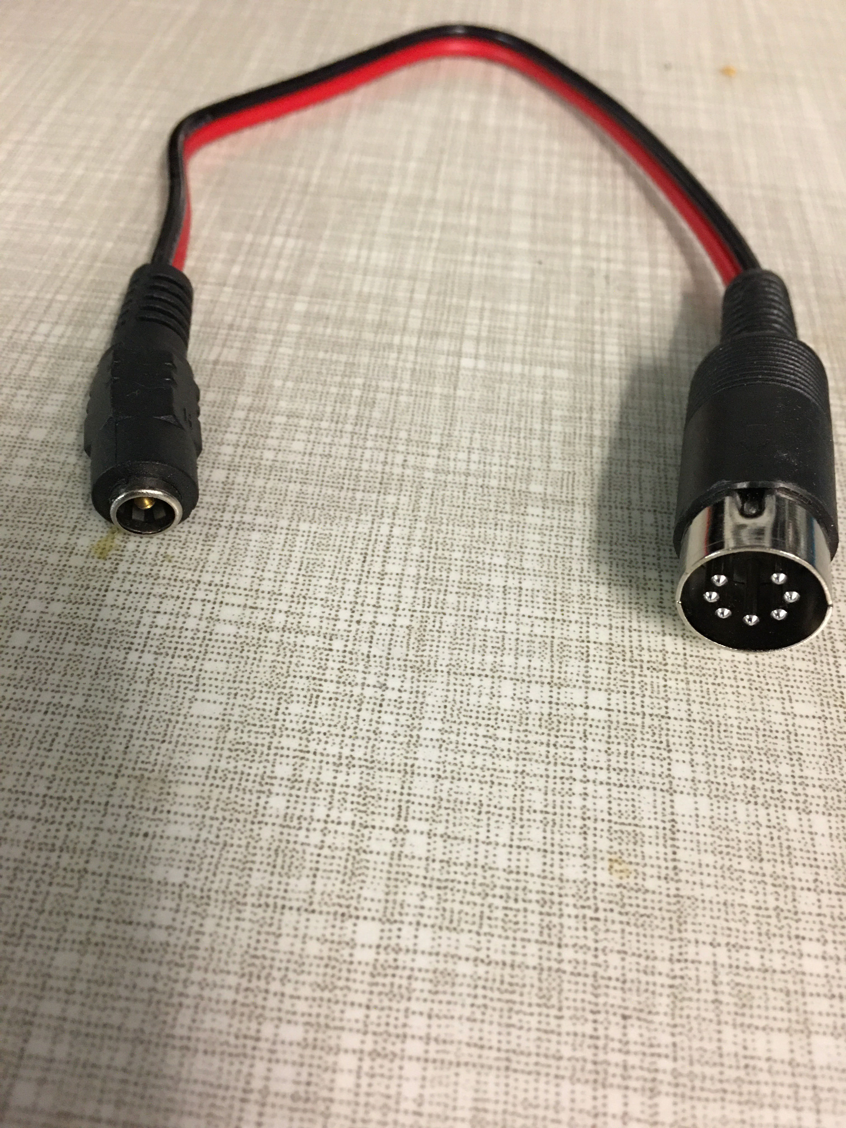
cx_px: 423
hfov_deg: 48.2
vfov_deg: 61.7
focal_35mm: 29
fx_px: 945
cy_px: 564
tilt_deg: -49.4
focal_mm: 4.15
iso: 160
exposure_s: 1/8
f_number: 2.2
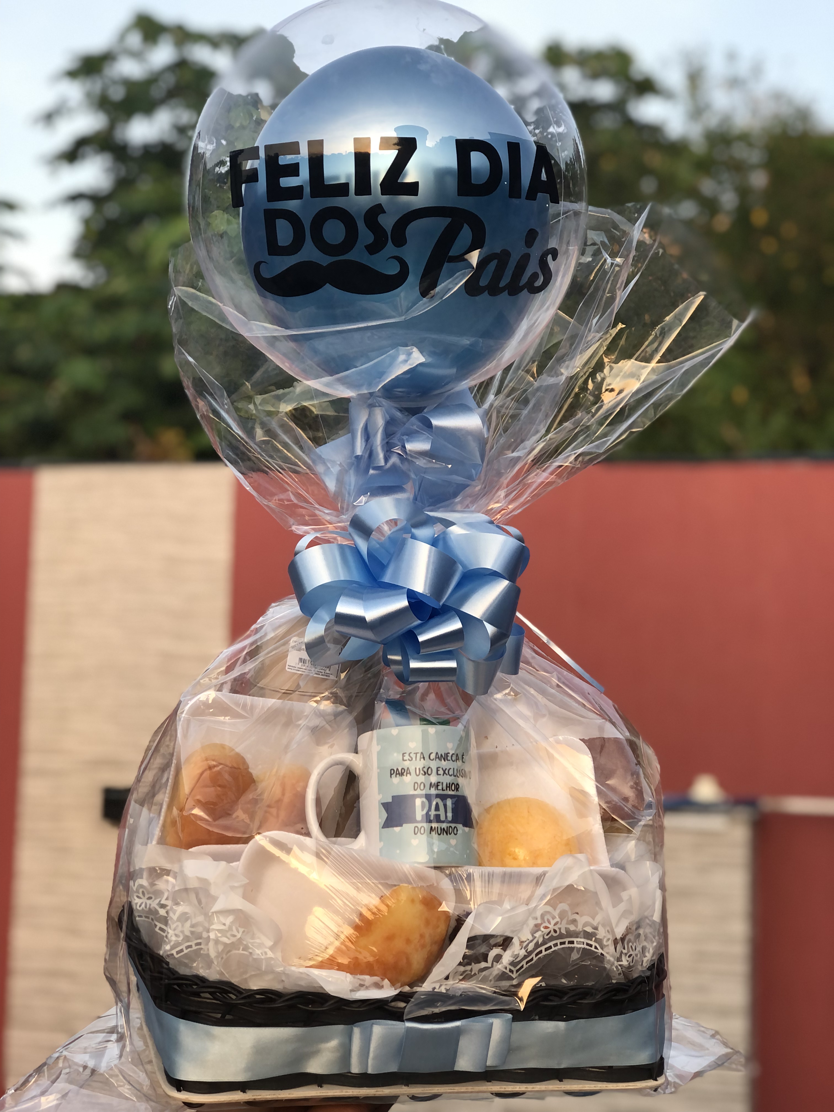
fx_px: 1831
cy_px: 556
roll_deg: -1.5
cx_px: 417
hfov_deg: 25.7
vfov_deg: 33.8
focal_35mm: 57
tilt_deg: +5.8
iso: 25
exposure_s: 1/60
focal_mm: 6.6
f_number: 2.8
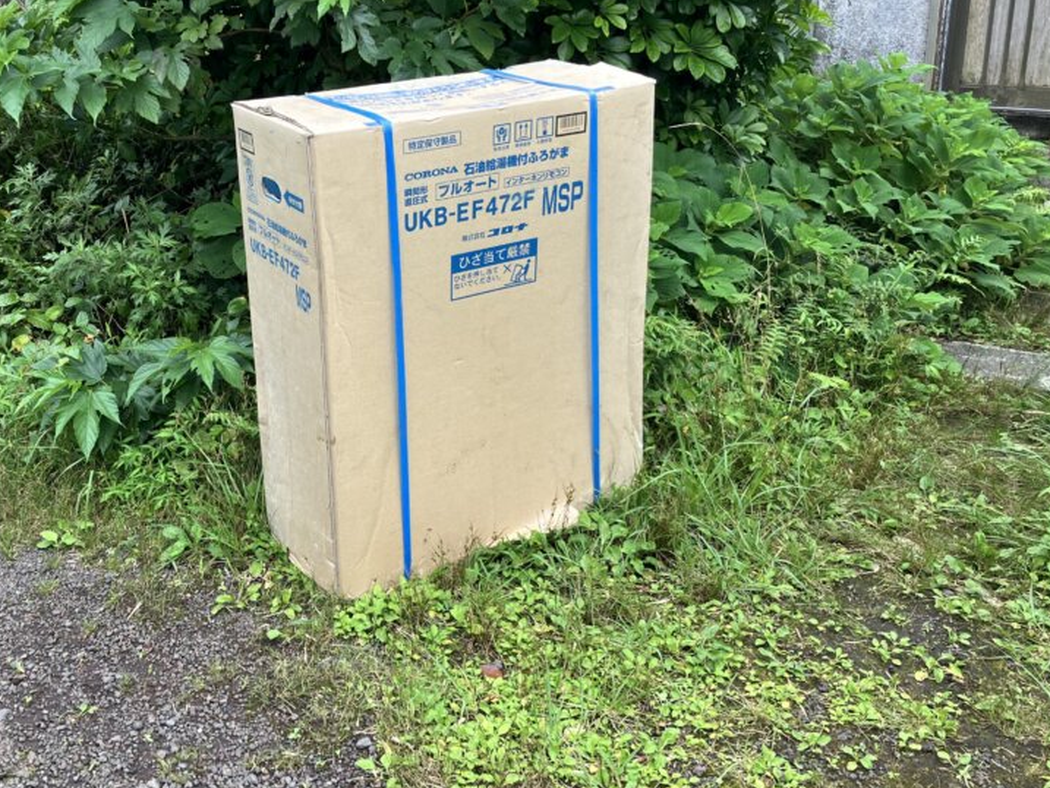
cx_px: 387
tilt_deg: -17.6
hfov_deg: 46.3
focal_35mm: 40
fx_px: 1214
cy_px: 299
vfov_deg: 35.8
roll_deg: +1.6
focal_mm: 3.99
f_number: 1.8
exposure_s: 1/223
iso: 25
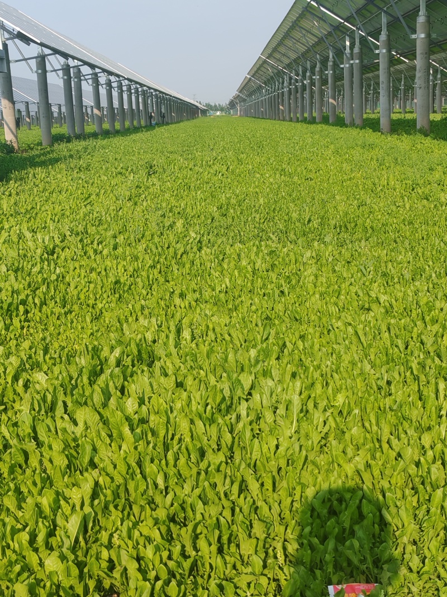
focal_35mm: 49
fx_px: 844
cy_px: 298
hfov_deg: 29.7
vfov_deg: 38.9
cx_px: 224
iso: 50
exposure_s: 1/930
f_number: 1.95
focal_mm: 5.52
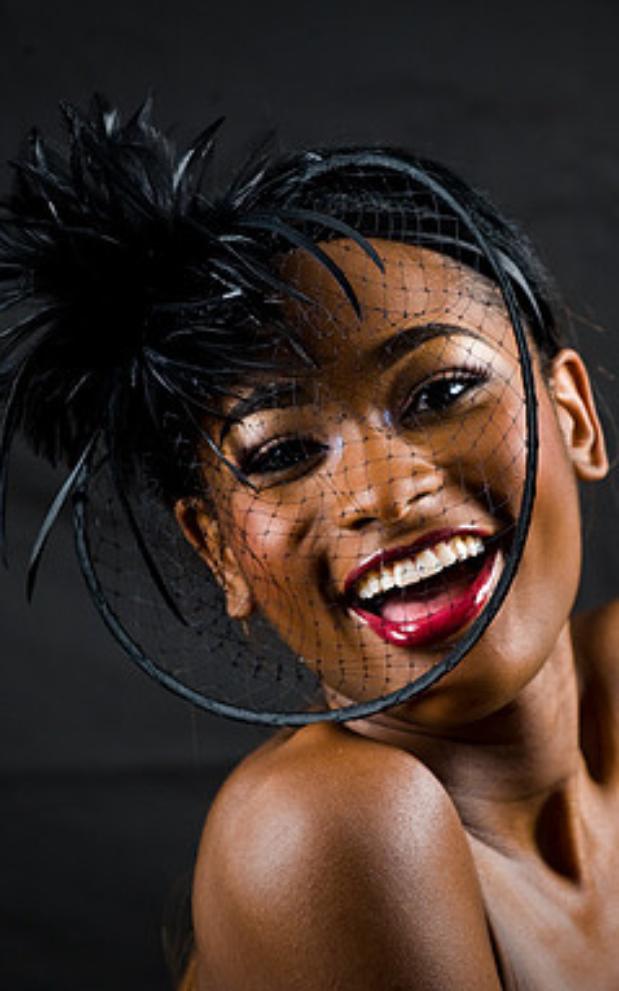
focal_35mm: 247
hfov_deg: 5.3
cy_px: 494
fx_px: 6674
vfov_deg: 8.5
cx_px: 521
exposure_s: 1/125
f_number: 5.6
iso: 320
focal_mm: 160
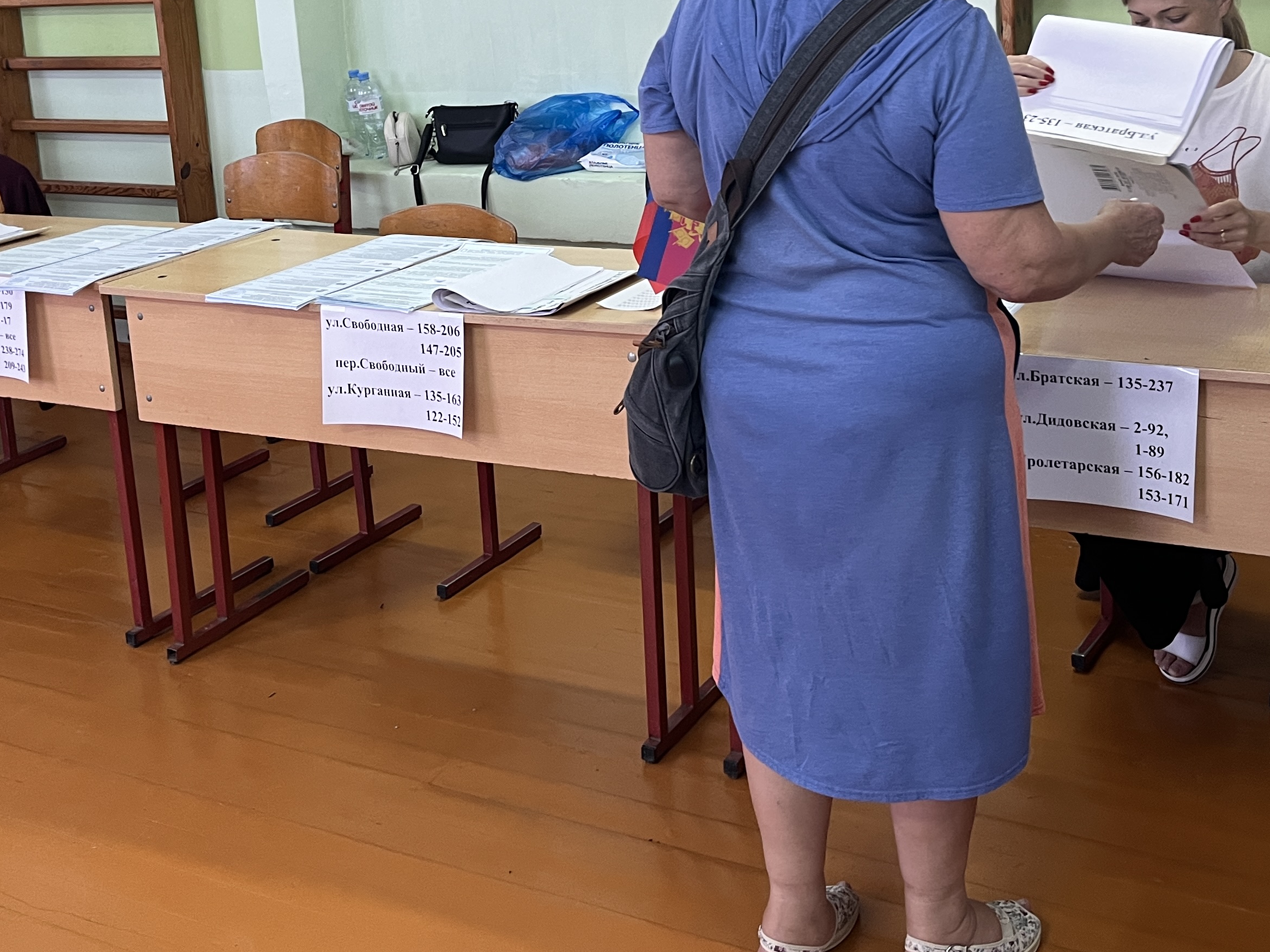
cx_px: 705
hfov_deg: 42.0
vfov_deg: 31.1
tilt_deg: -10.2
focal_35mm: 45
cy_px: 149
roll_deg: +3.9
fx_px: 1651
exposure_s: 1/50
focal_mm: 5.1
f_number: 1.6
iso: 100
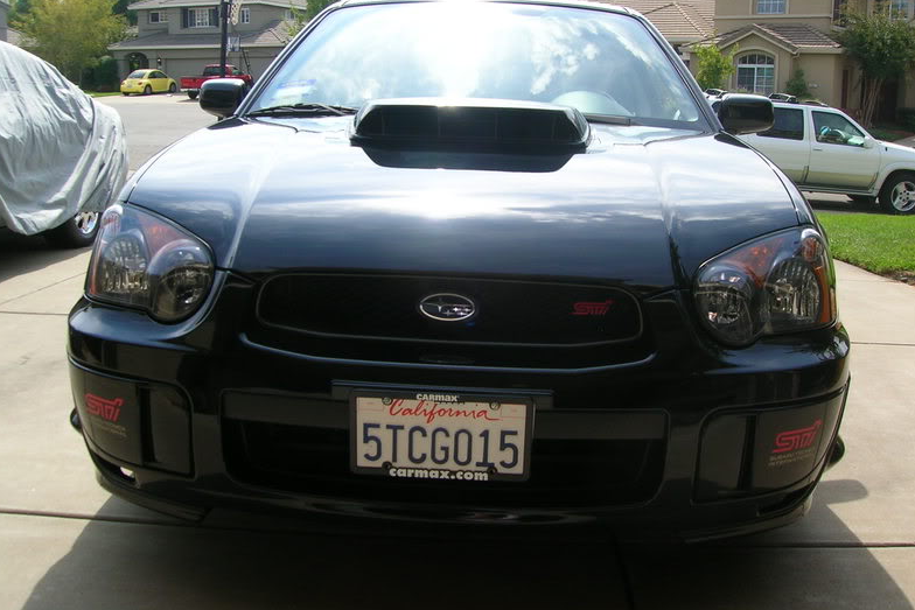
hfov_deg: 53.1
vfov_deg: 36.8
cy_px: 269
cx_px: 456
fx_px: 915
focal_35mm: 36
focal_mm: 5.7
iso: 50
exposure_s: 1/255
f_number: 4.9
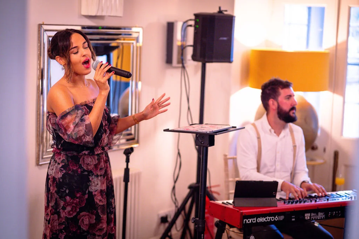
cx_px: 180
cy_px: 120
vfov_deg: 16.1
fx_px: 848
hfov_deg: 23.9
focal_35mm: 85
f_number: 1.8
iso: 1250
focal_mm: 85
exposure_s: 1/200
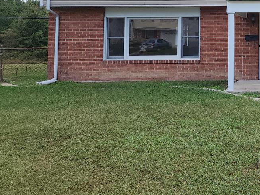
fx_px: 383
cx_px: 287
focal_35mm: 51
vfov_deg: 27.4
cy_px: 16
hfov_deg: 32.8
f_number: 1.8
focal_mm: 6.4
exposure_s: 1/337
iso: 12
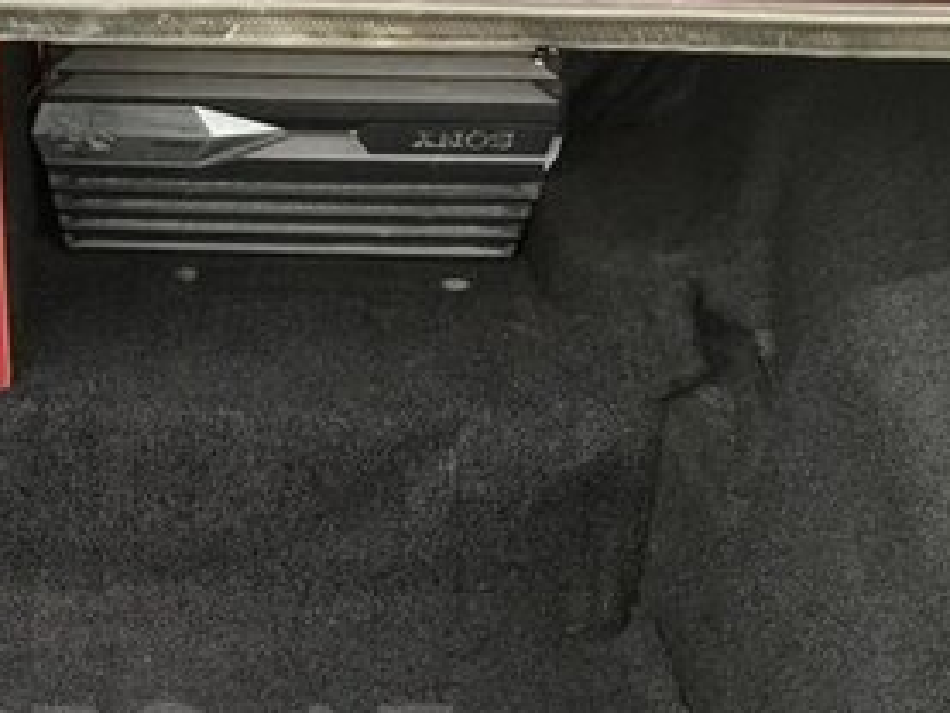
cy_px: 756
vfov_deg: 20.5
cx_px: 103
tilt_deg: -43.1
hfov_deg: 27.2
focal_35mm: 69
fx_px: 1894
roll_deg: +0.2
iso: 50
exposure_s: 1/33
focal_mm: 4.15
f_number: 2.2
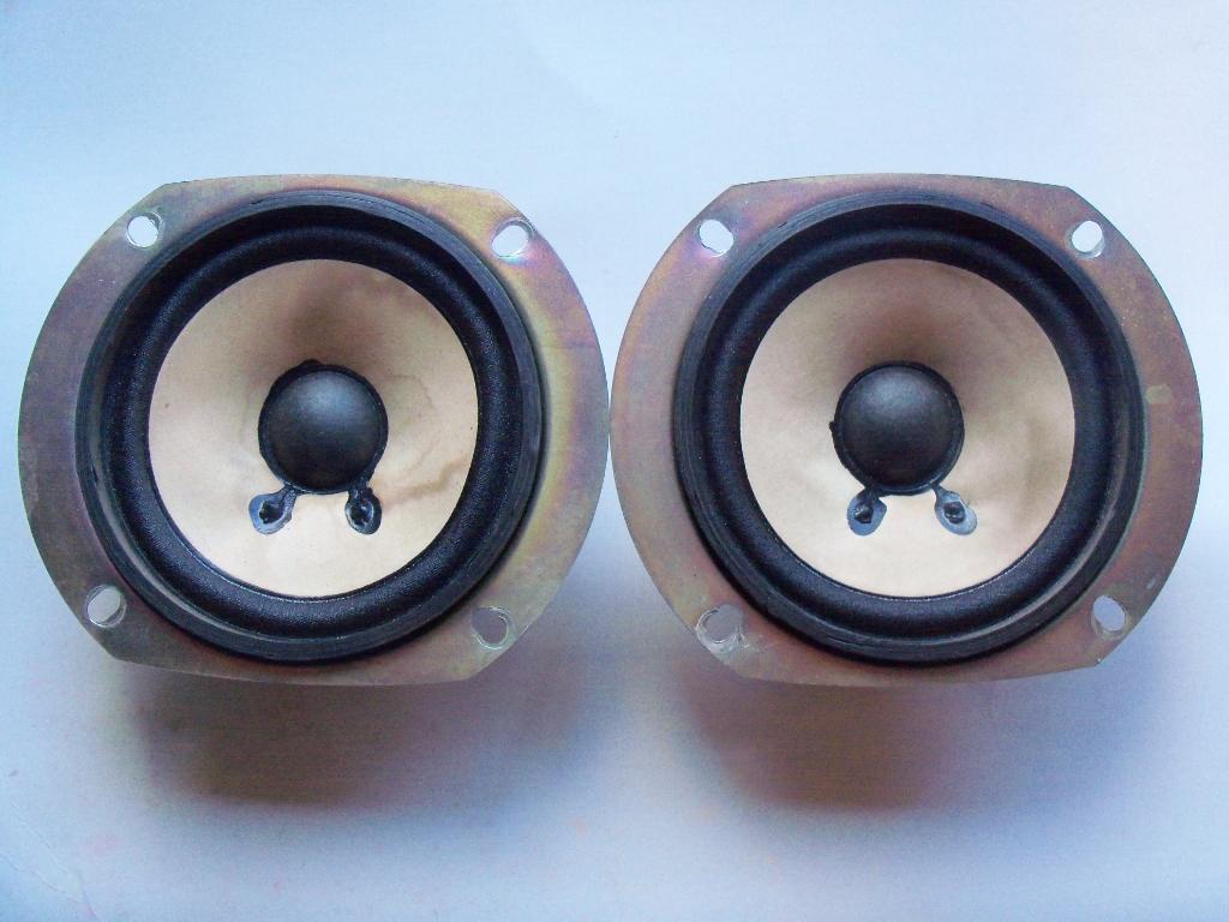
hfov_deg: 52.6
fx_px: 1243
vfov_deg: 40.7
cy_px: 461
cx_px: 614
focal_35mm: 35
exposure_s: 1/30
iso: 250
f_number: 3
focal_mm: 6.3
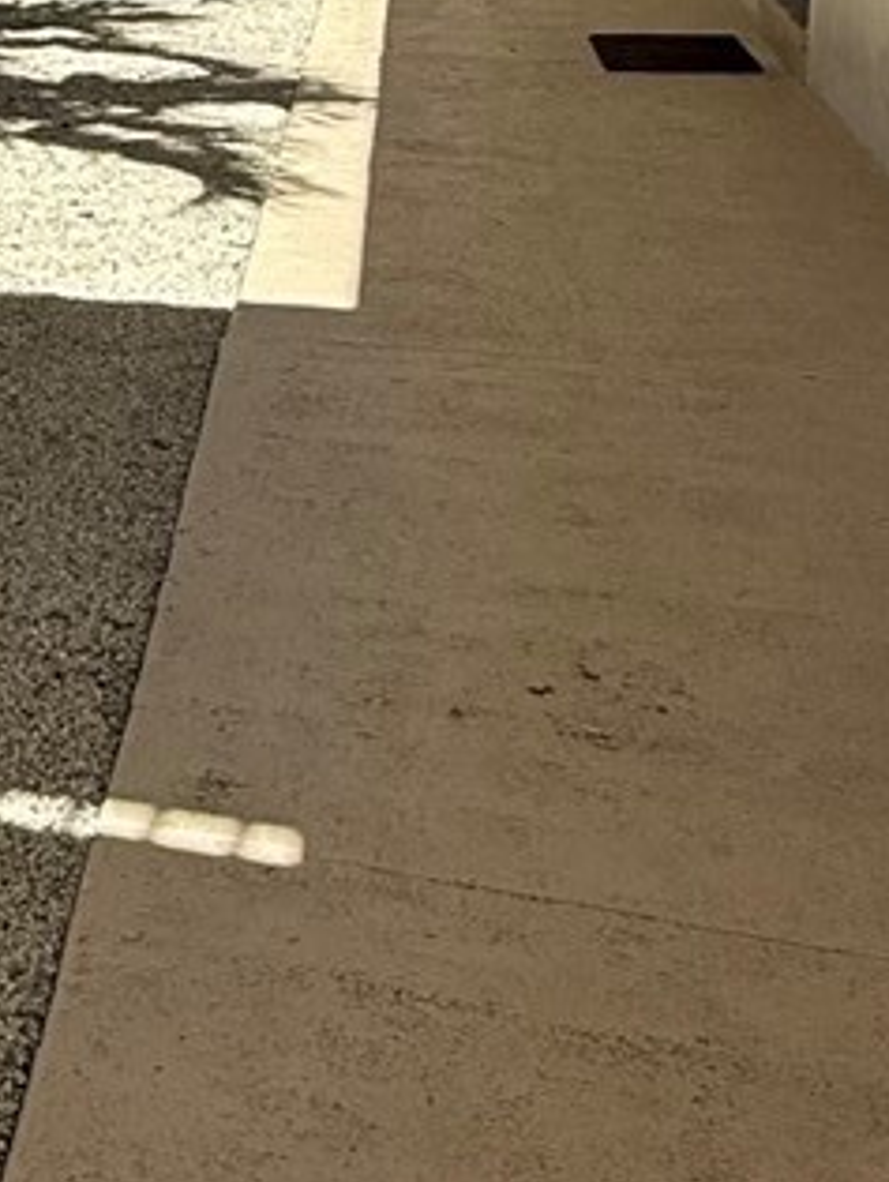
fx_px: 2426
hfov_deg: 17.0
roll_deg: +2.3
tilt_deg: -5.1
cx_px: -720
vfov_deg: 25.5
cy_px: -94
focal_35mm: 71
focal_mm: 2.22
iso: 64
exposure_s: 1/864
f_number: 2.2
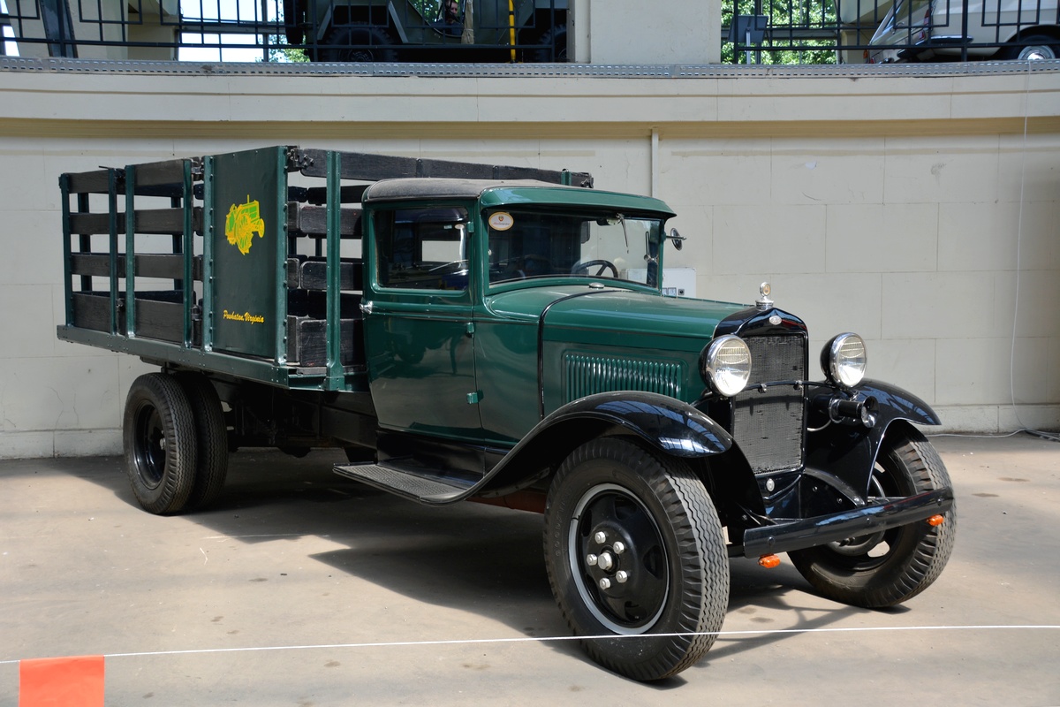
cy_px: 354
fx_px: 1148
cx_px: 530
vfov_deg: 34.2
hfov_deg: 49.6
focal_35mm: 39
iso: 200
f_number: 6.3
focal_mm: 26
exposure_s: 1/160
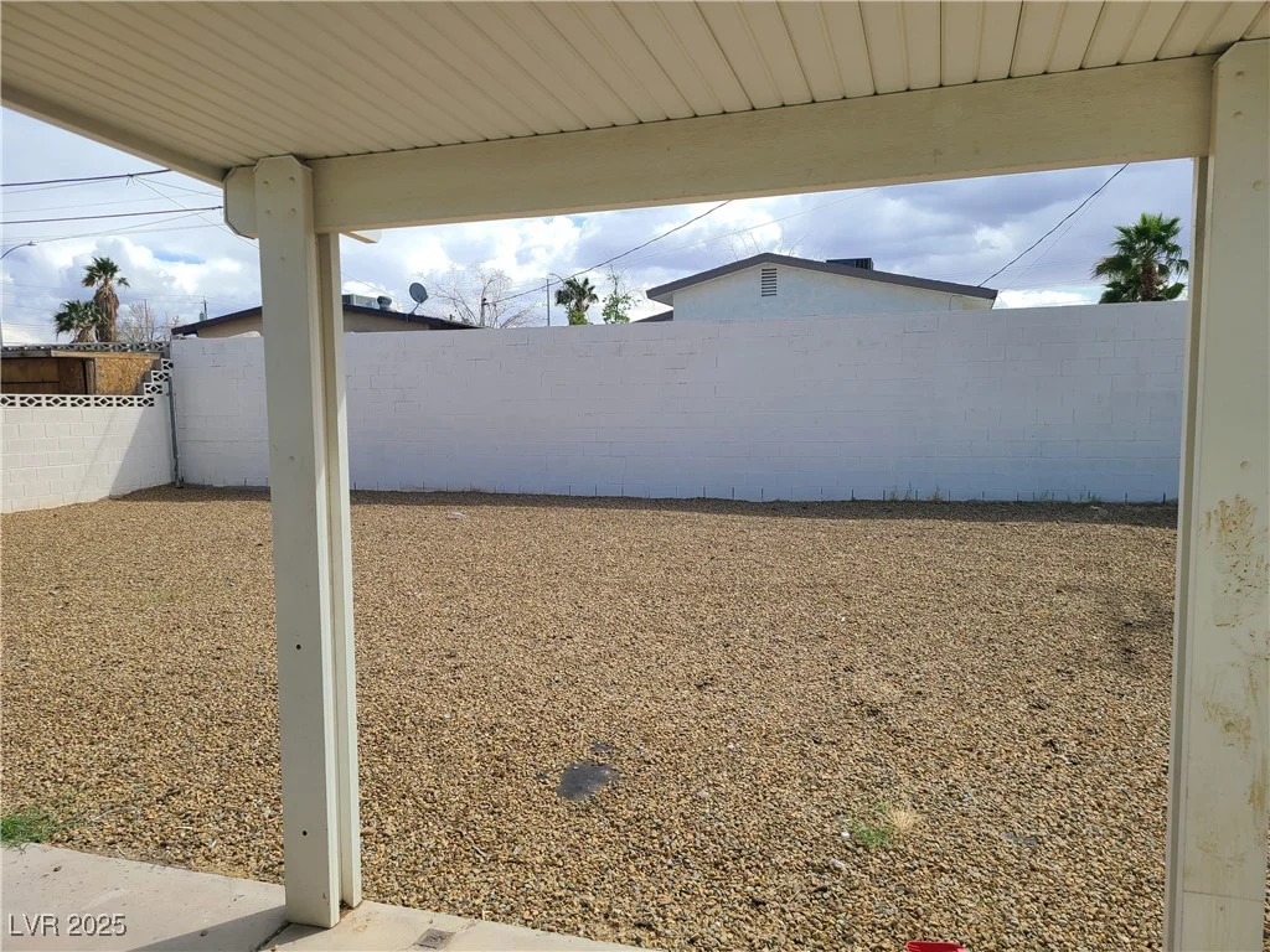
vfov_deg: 53.1
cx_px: 635
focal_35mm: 26
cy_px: 476
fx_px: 954
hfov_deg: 67.3
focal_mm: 5.4
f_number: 1.8
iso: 40
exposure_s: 1/1854
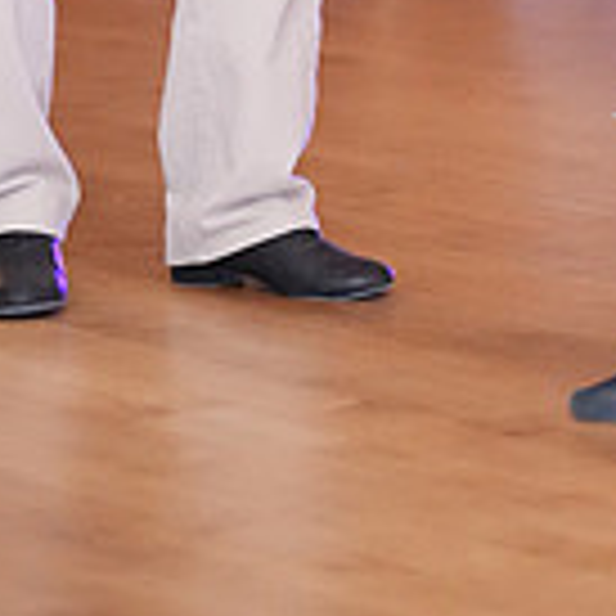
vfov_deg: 4.9
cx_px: 402
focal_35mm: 350
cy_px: -454
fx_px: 7047
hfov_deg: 5.0
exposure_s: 1/250
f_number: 2
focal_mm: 97
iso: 8000
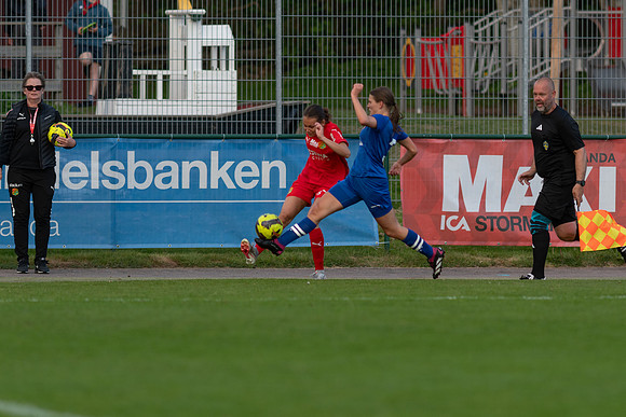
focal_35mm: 484
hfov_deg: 4.3
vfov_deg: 2.8
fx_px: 8418
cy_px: 208
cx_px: 313
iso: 220
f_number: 3.2
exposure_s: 1/1000
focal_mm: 300
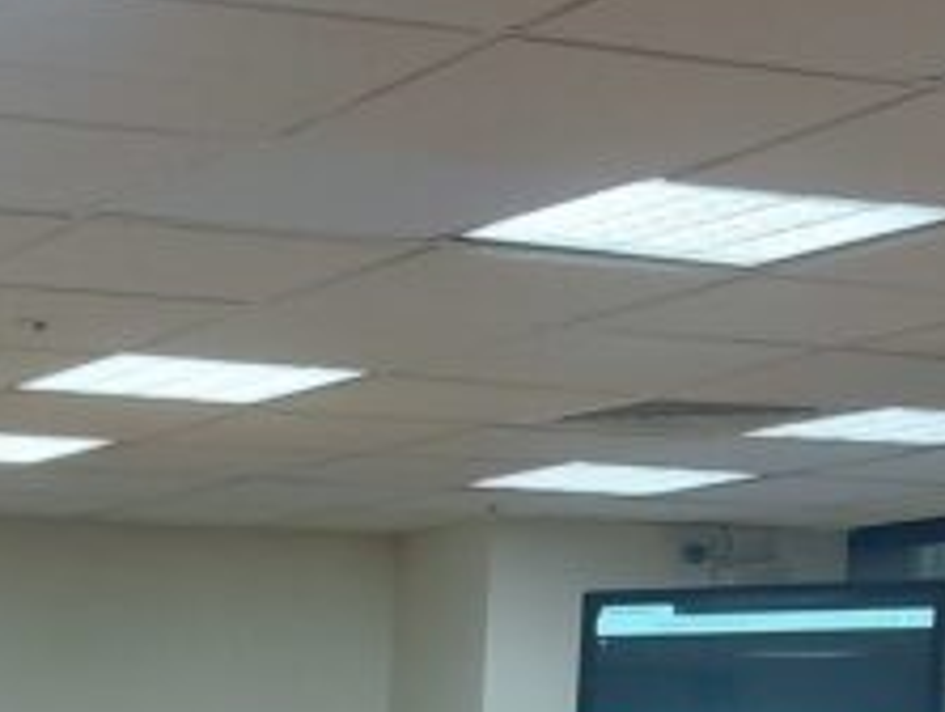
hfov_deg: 16.9
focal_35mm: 110
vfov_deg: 12.7
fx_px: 3008
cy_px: 1102
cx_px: -250
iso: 100
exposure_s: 1/60
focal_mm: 5.23
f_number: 1.8
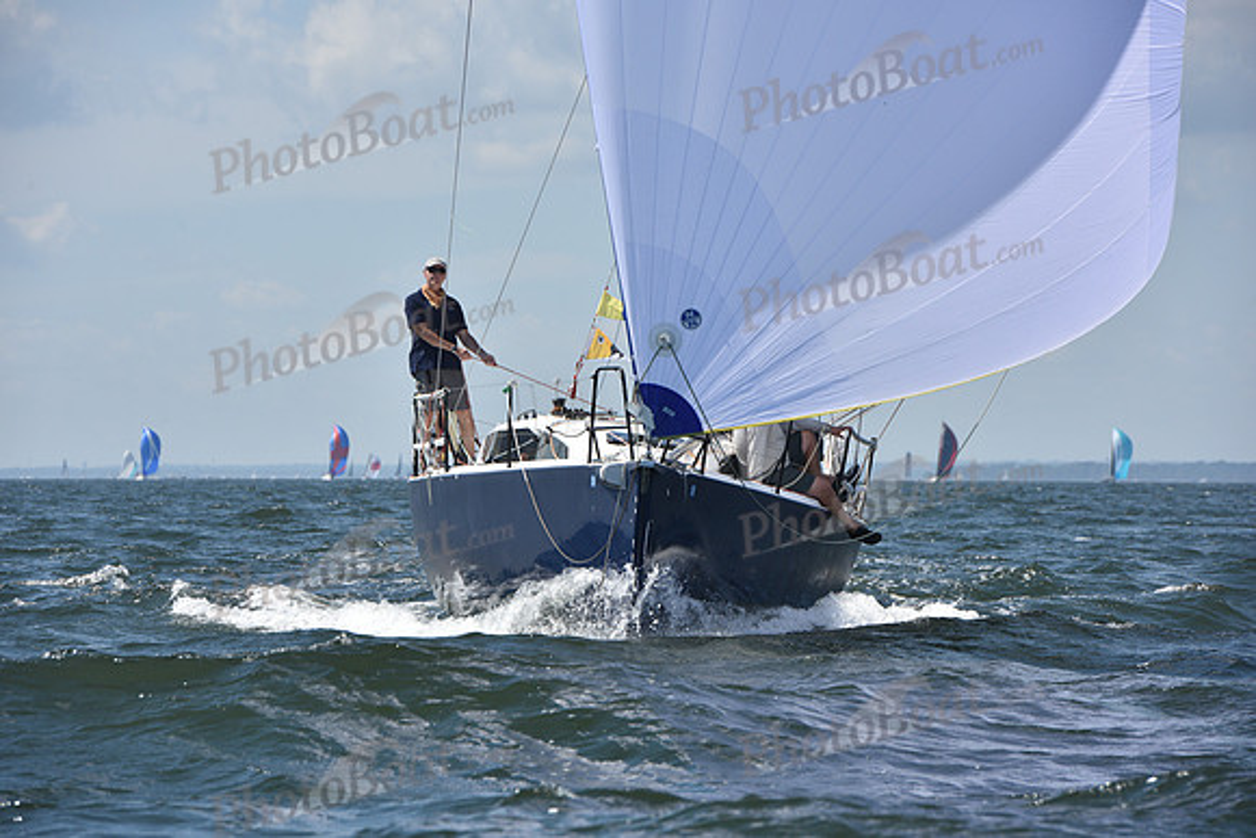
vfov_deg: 6.9
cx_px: 628
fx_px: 6979
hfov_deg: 10.3
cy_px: 419
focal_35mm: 200
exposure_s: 1/1250
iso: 320
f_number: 9
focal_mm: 200
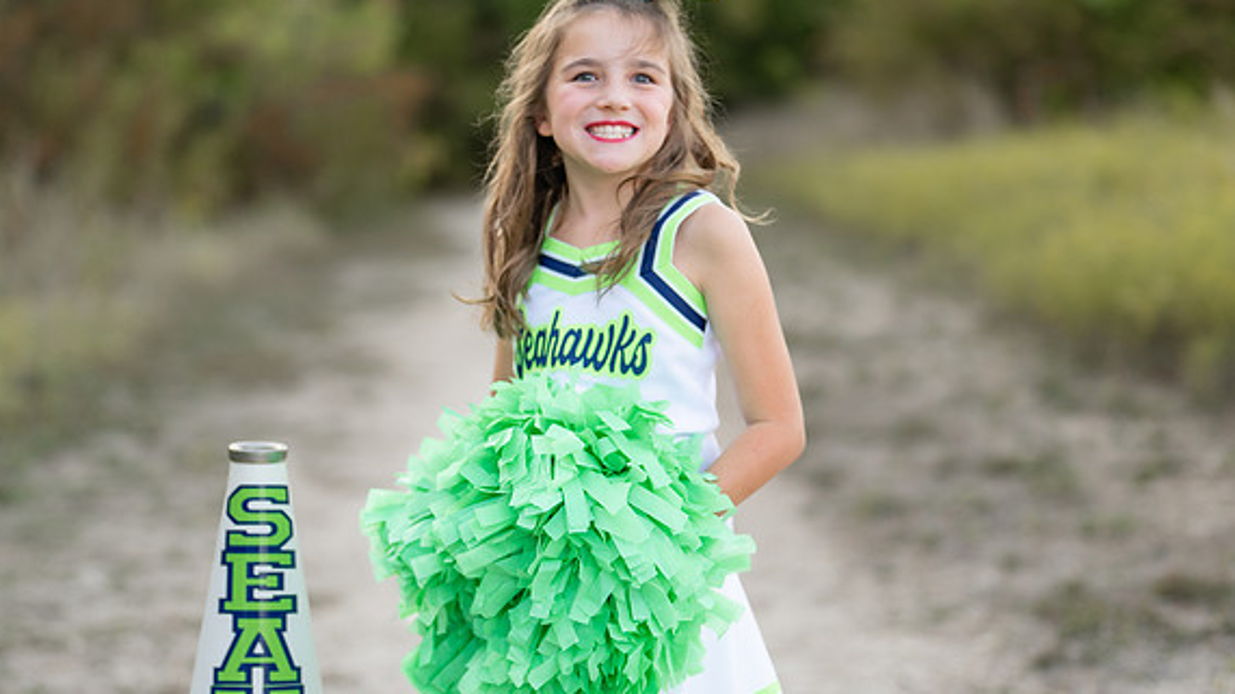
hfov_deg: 28.2
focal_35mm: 75
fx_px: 2456
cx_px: 604
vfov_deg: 16.1
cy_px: 380
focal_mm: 50
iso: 100
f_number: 1.2
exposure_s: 1/1000
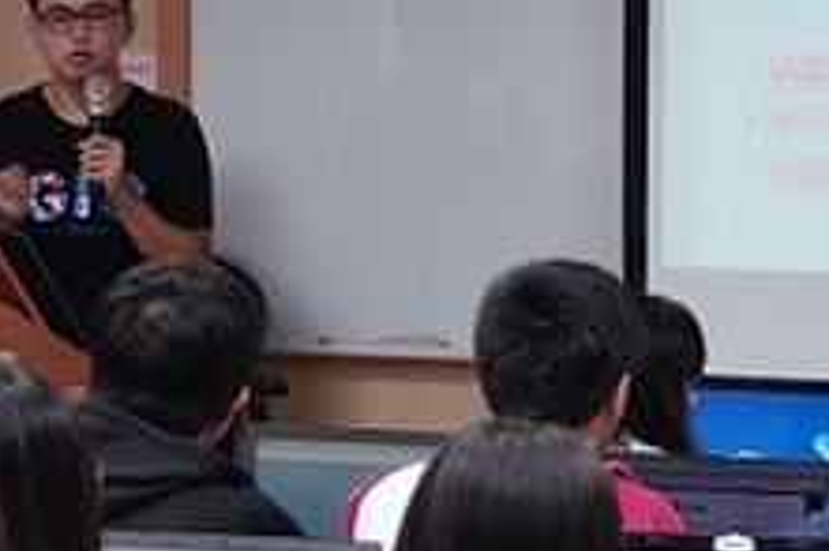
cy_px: 272
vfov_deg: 6.8
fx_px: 4671
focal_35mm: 203
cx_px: 761
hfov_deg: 10.1
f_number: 5.6
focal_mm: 24
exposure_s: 1/15
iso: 400
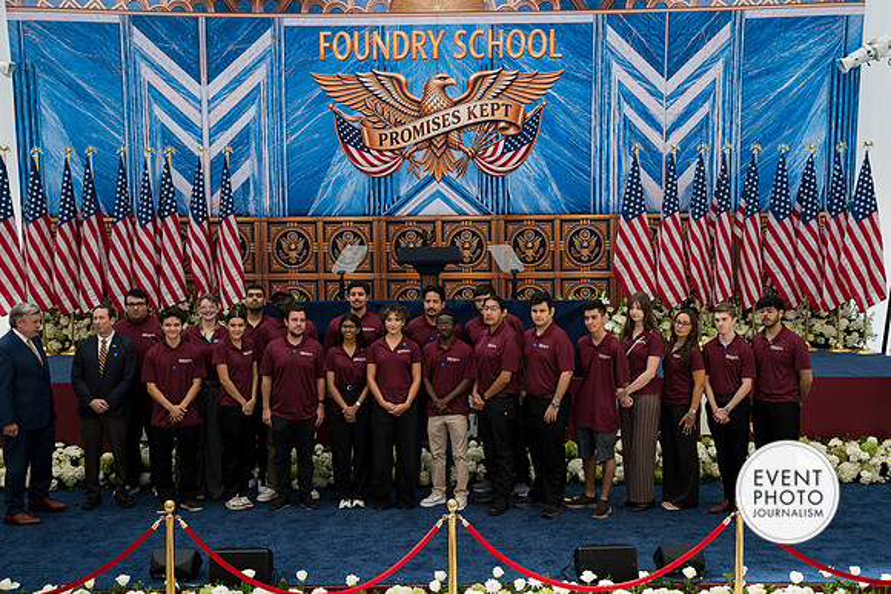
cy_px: 297
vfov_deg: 31.9
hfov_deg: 46.4
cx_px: 446
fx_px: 1040
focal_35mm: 42
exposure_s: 1/250
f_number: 4
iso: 100
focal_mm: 42
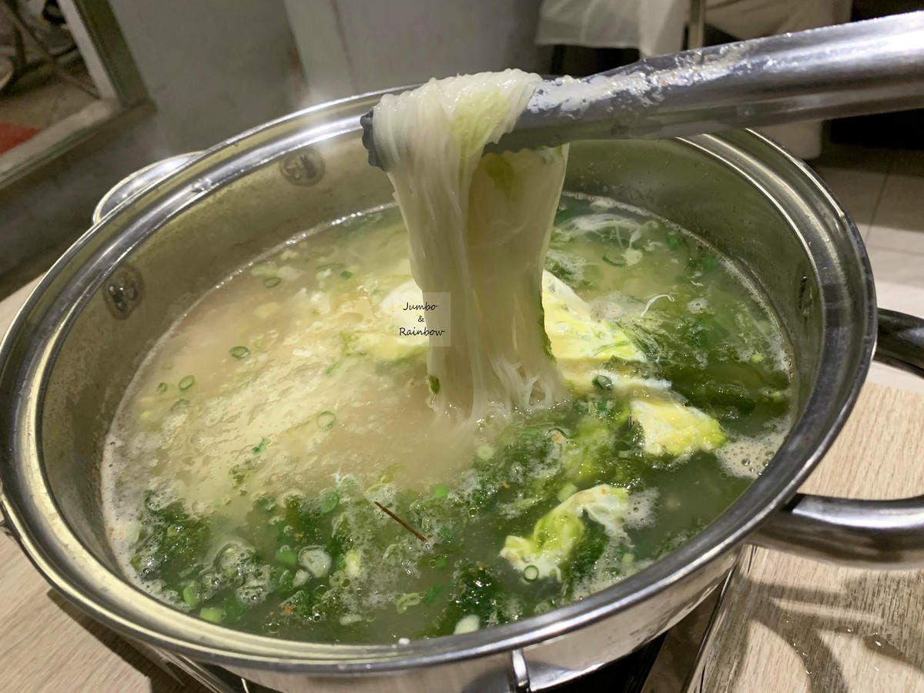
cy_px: 346
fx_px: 694
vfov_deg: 53.1
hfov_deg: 67.3
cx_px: 462
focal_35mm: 26
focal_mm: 4.25
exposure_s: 1/60
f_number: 1.8
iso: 200
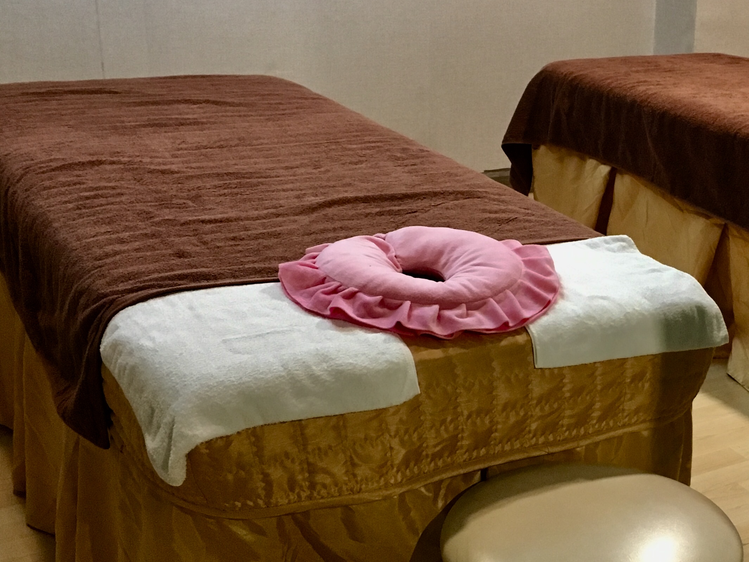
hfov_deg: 33.7
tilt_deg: -18.4
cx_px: 620
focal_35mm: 55
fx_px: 1190
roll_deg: -3.8
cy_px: 305
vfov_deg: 26.5
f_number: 2.2
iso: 200
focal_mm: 4.15
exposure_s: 1/24
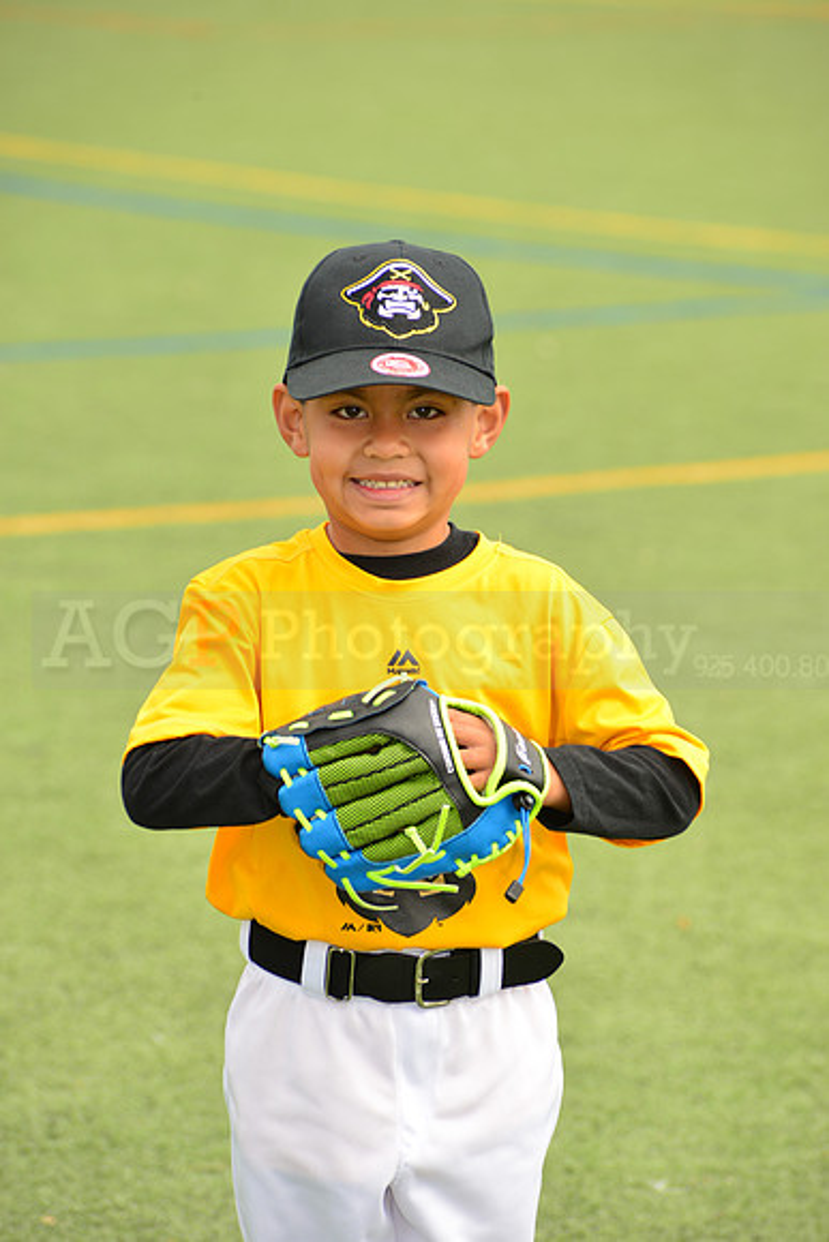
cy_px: 621
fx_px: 6904
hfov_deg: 6.9
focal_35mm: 200
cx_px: 414
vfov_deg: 10.3
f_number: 9
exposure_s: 1/250
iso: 200
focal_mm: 200
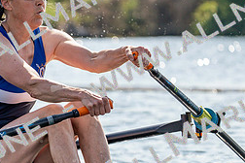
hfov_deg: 4.2
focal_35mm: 486
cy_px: 114
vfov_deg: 2.8
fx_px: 3307
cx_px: 18
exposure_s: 1/1600
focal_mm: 211
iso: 125
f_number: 5.6
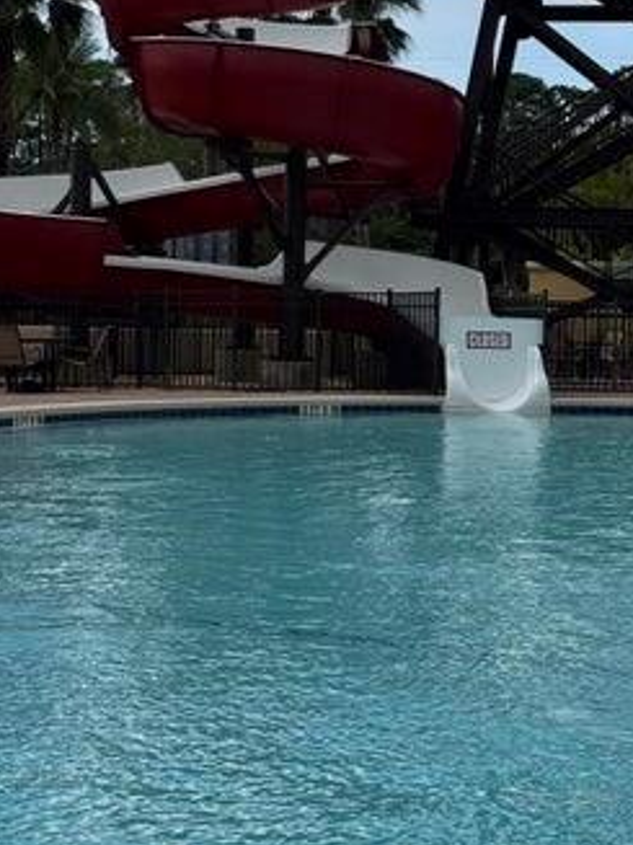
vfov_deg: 20.8
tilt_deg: -1.7
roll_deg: -0.9
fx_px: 2293
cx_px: 411
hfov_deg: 15.7
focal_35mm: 94
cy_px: 344
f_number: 1.78
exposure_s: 1/6410
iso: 64
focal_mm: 6.76
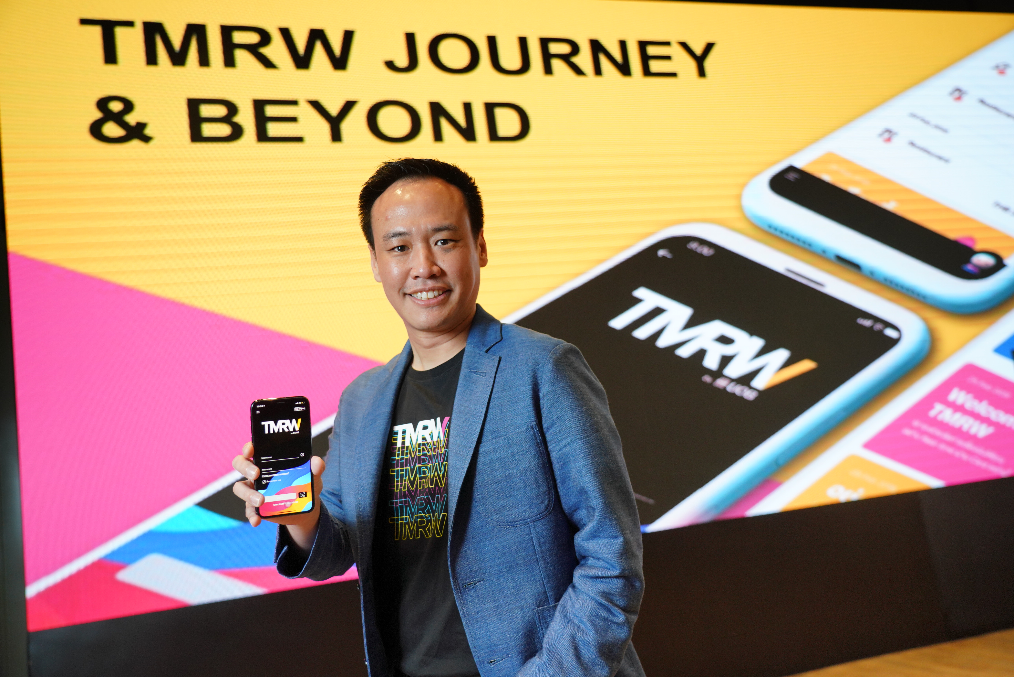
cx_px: 507
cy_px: 338
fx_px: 930
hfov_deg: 57.2
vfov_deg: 40.0
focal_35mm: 33
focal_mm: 33
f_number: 4
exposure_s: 1/50
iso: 1000
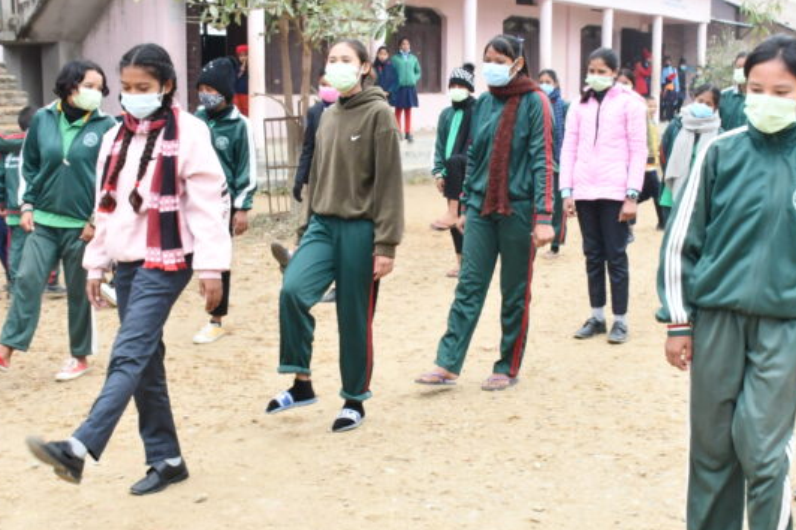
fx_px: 1149
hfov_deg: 38.2
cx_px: 432
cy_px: 295
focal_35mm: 52
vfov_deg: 25.9
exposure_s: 1/125
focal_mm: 18
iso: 1400
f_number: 3.5
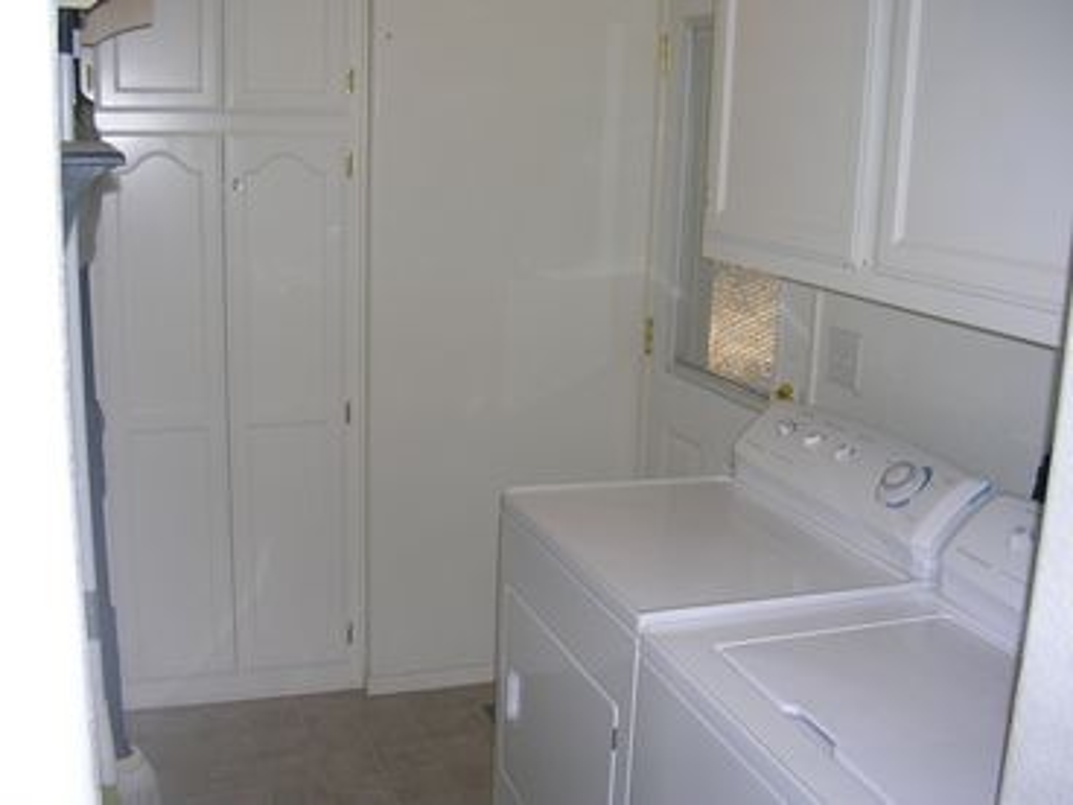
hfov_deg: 49.0
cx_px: 536
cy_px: 402
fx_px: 1178
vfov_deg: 37.7
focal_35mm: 38
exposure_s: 1/60.1
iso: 50
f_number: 2.8
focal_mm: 5.8
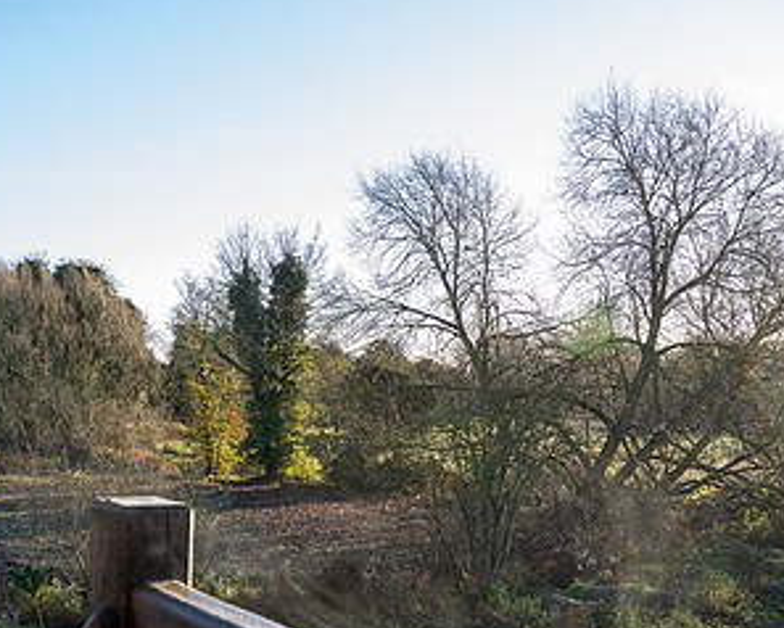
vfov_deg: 33.7
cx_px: 140
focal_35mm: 44
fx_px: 1022
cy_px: 450
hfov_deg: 40.0
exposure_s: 1/250
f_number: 6.3
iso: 400
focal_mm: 24
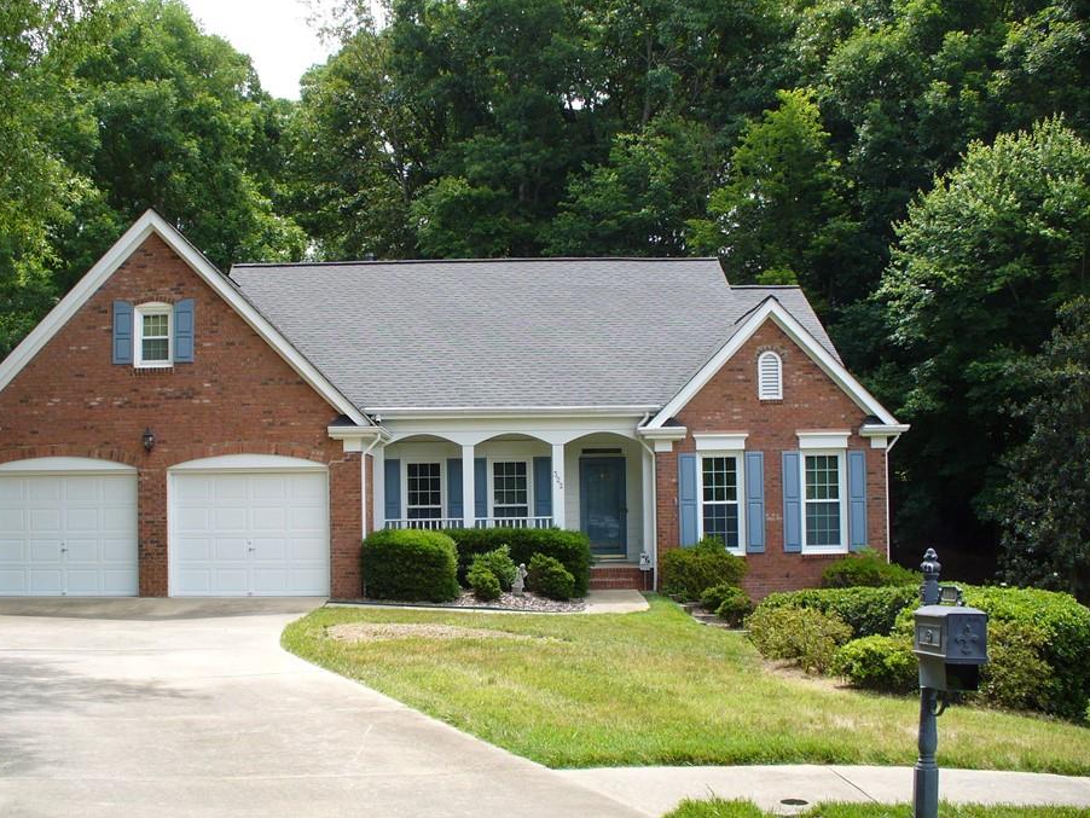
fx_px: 1323
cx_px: 474
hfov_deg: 44.7
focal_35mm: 42
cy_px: 442
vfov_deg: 34.3
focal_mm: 6.1
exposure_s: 1/125
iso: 80
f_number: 5.6
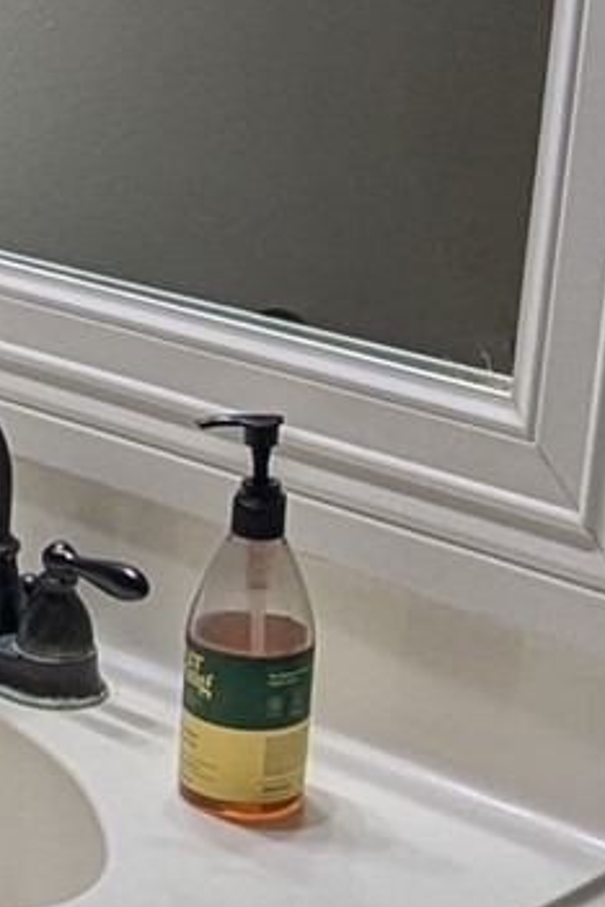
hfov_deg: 13.6
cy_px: 444
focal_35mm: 97
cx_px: -168
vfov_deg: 21.0
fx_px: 2445
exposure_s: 1/120
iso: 72
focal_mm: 2.35
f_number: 2.2
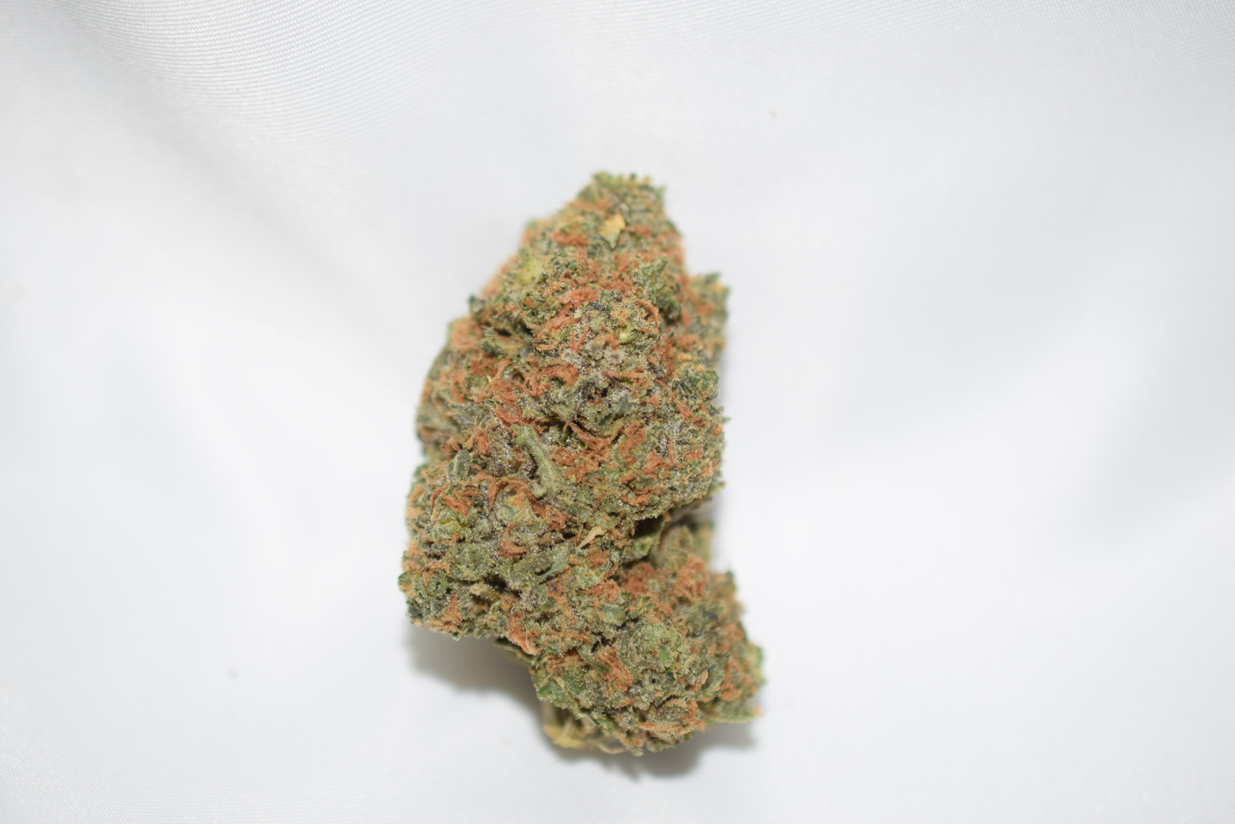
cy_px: 412
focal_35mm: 60
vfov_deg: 22.6
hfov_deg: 33.4
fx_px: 2058
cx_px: 618
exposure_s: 1/60
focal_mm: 40
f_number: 3.2
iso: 100
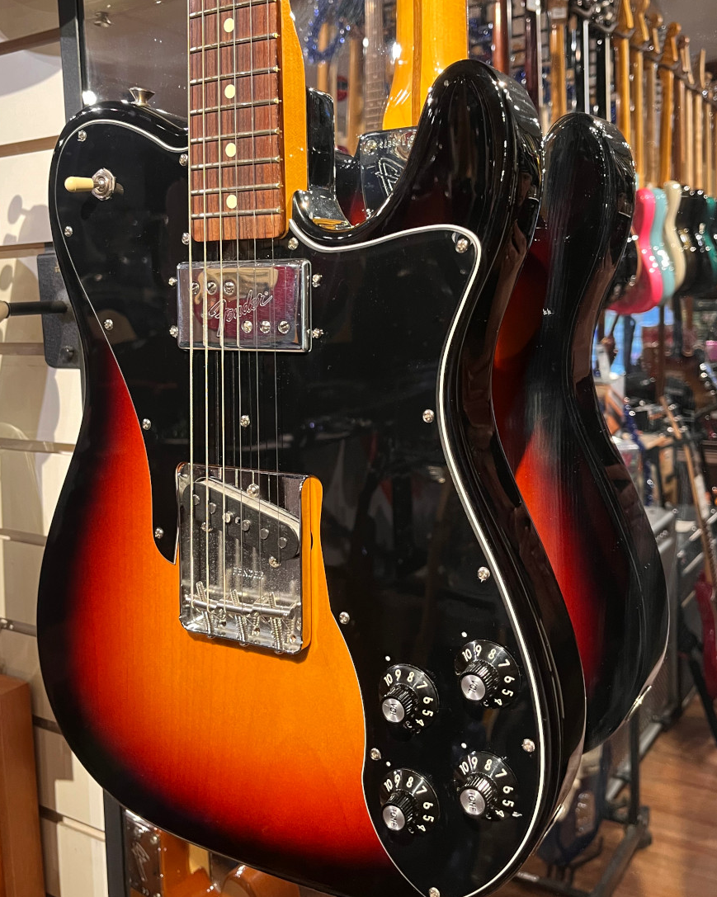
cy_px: 425
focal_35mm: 28
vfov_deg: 62.2
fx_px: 743
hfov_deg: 51.5
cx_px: 347
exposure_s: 1/60
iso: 250
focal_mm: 5.1
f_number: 1.6
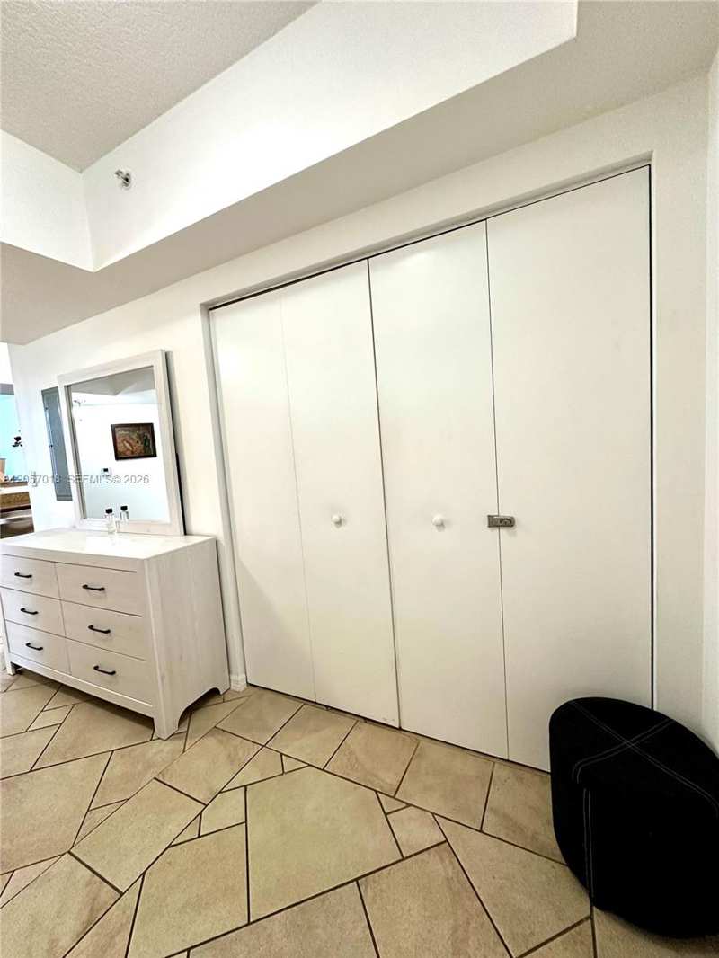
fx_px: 388
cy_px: 479
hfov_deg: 85.7
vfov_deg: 102.1
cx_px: 360
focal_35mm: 14
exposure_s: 1/60
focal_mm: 2.22
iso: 250
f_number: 2.2
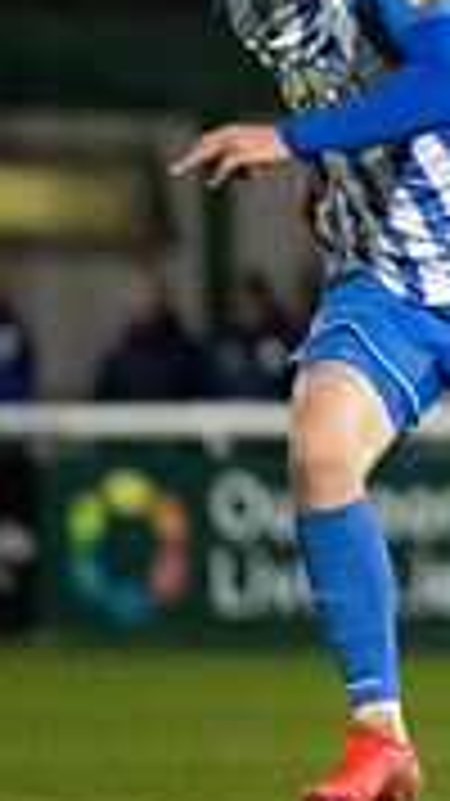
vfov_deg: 1.9
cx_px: 1692
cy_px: -33
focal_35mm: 1154
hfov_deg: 1.0
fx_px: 24503
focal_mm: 200
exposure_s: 1/1250
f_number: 2.8
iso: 8000
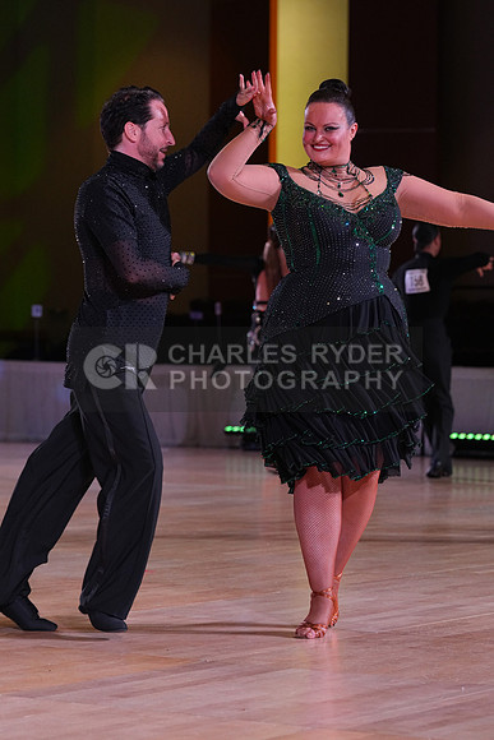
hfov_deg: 10.8
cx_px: 247
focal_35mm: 127
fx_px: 2612
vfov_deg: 16.1
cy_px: 370
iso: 2500
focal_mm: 127
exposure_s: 1/250
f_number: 5
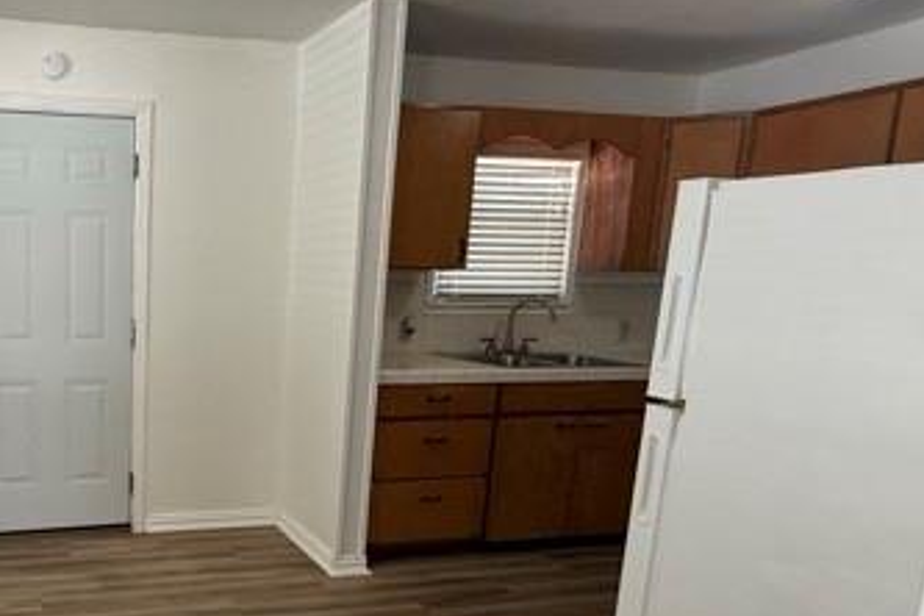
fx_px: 719
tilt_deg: -10.2
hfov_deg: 58.1
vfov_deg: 46.0
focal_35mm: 28
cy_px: 383
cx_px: 130
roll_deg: -0.3
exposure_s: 1/120
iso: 250
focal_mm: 2.22
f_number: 2.2
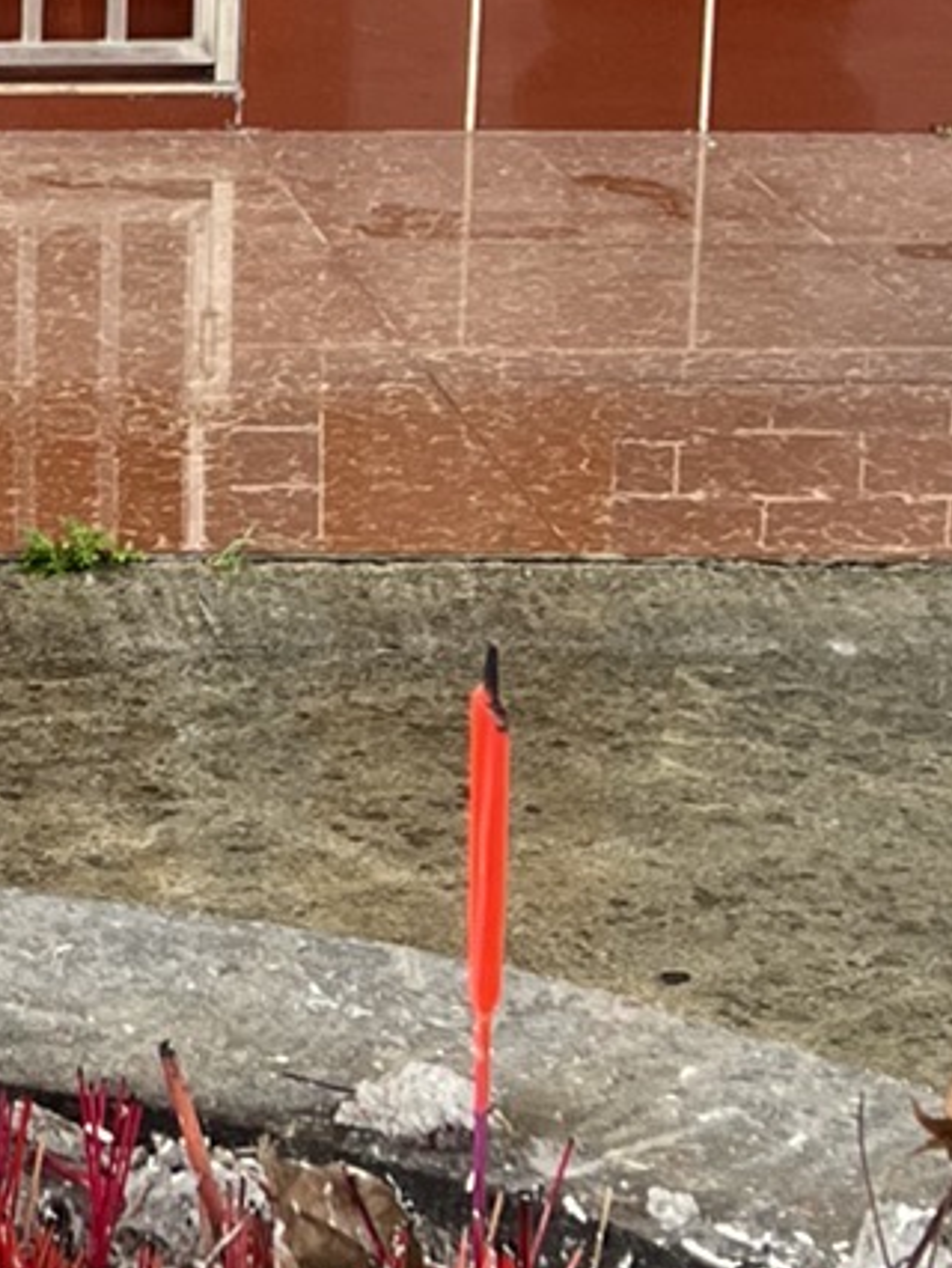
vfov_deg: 15.8
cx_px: -521
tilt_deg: -10.3
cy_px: 0
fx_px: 4469
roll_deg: +0.2
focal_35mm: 122
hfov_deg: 11.6
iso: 40
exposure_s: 1/224
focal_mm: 5.7
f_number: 1.5
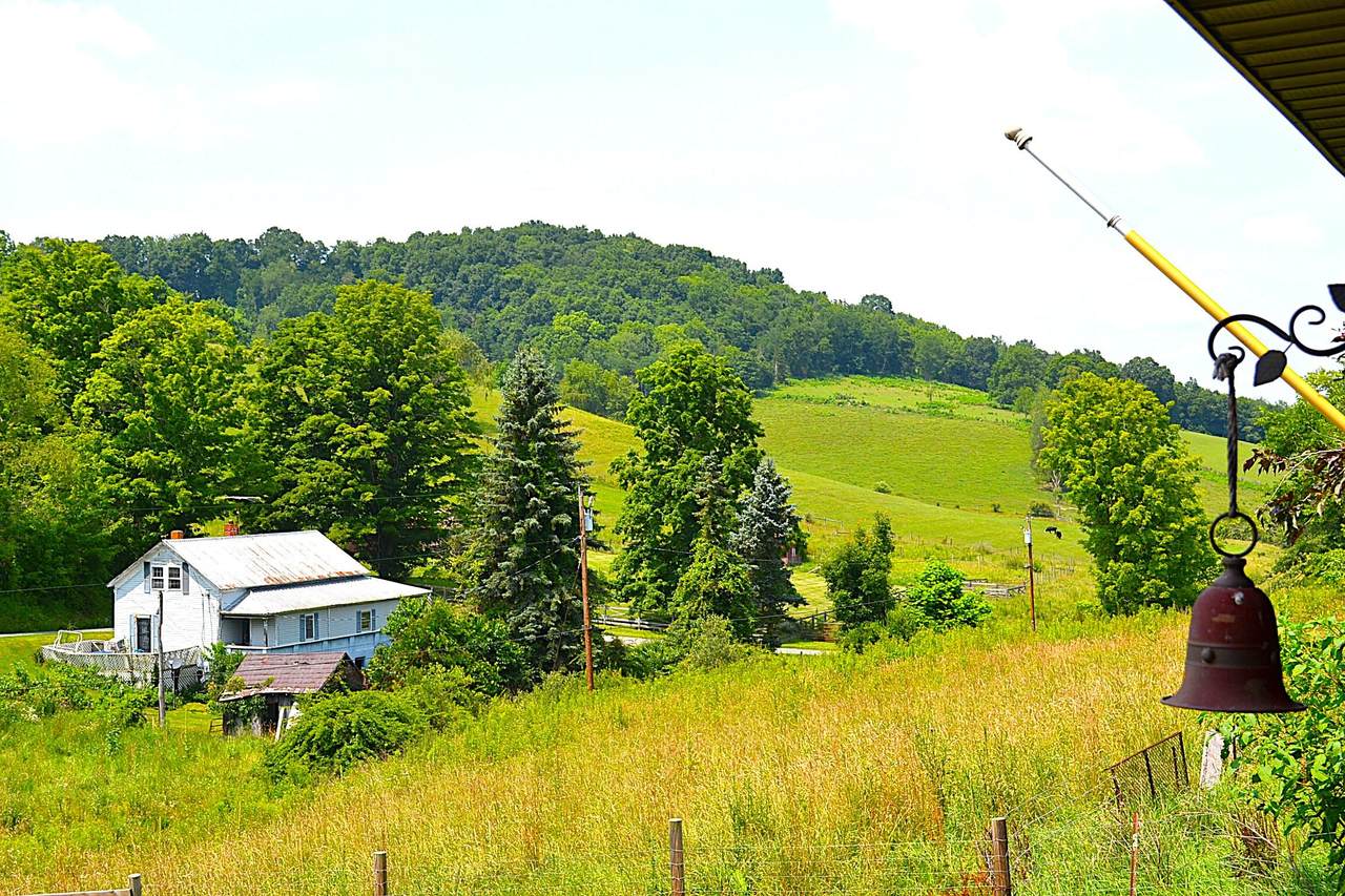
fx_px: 1681
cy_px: 448
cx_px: 672
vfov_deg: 29.9
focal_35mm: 45
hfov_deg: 43.6
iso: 100
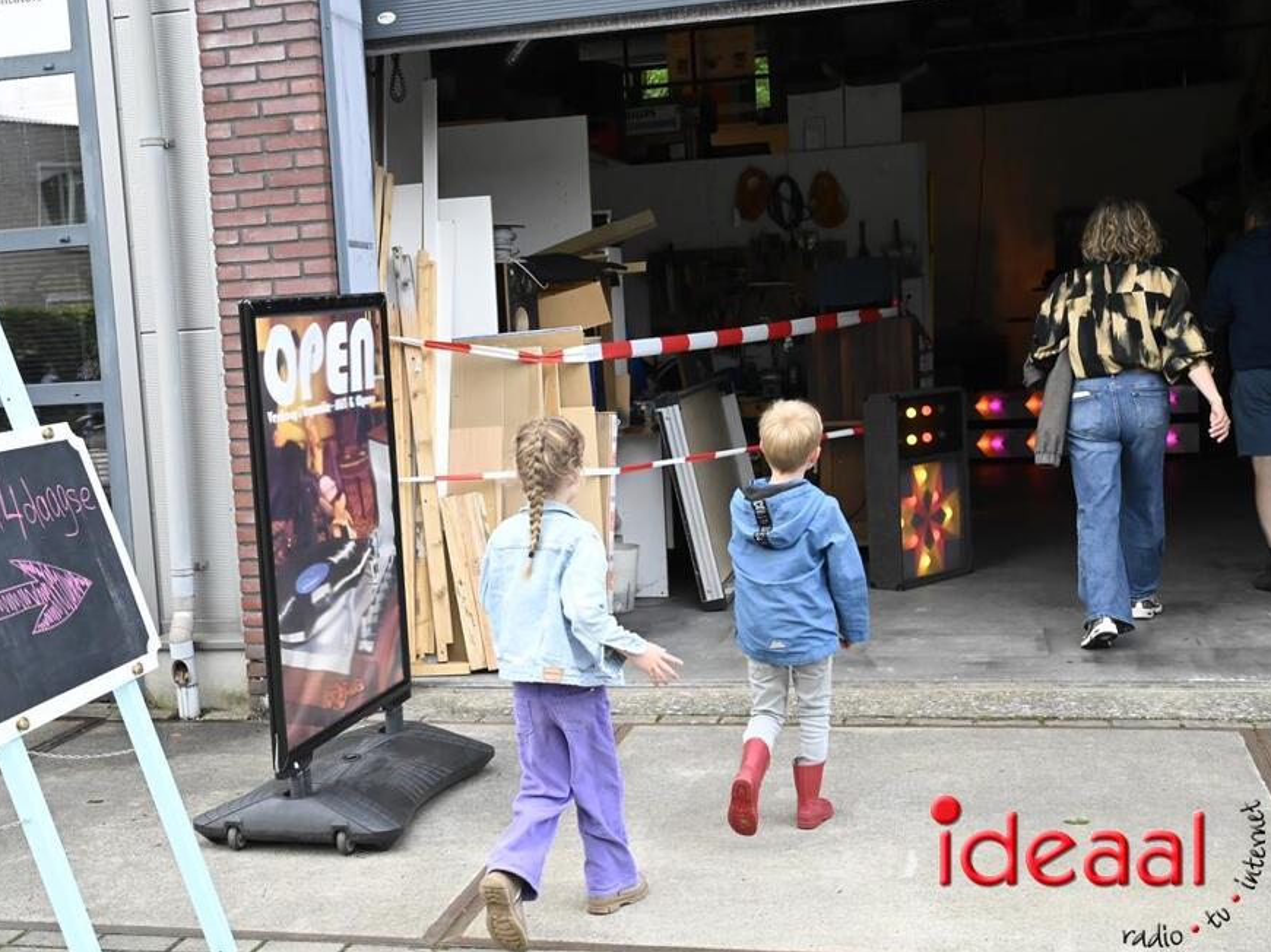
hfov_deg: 41.2
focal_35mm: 46
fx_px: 1689
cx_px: 555
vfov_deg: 31.5
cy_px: 477
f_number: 11
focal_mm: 42
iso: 8000
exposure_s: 1/500
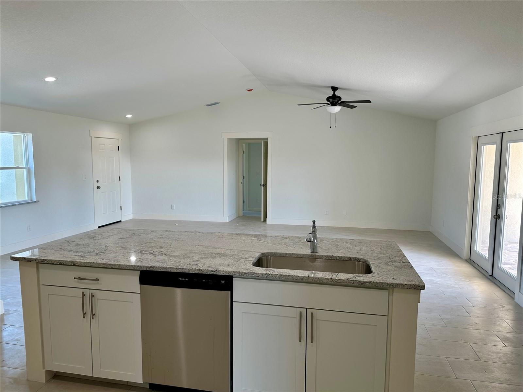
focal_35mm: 24
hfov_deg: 71.6
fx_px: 363
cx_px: 262
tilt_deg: -4.1
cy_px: 196
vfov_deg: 56.8
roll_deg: -0.5
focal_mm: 6.86
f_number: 1.78
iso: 80
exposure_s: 1/120
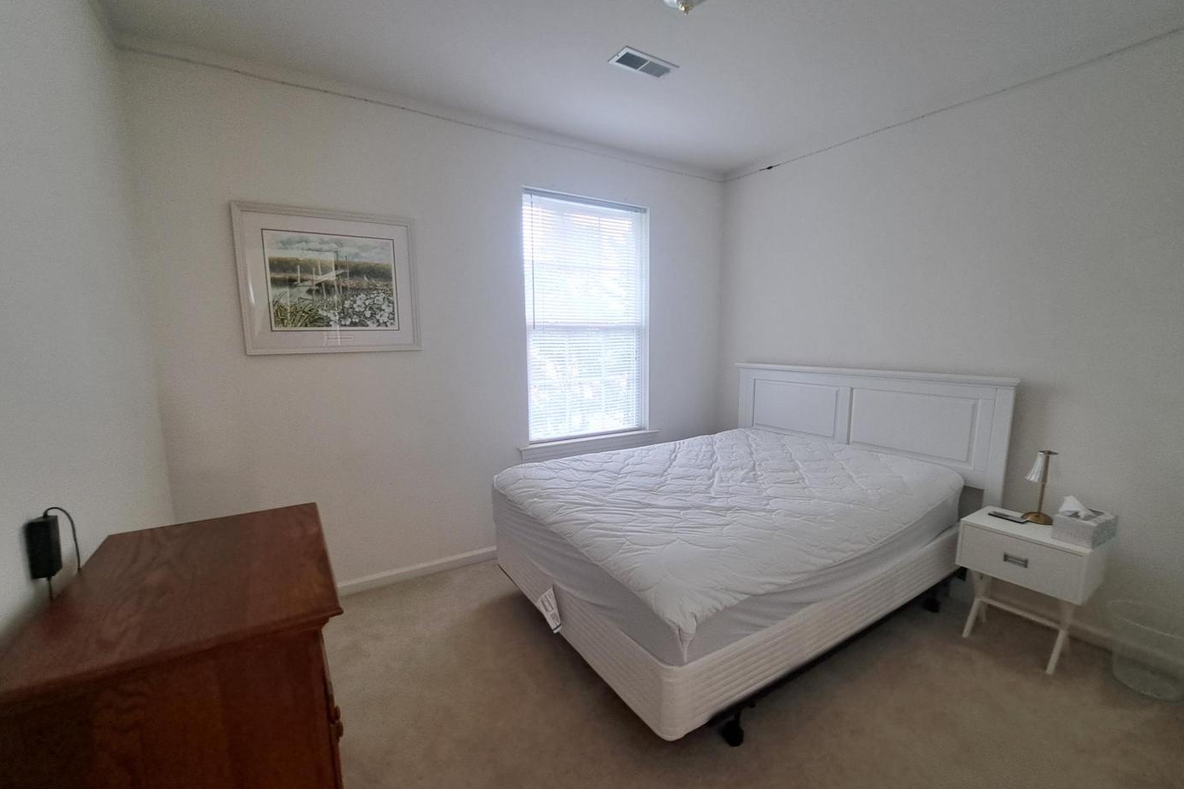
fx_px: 460
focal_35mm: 14
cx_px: 594
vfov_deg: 81.2
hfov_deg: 104.3
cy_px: 403
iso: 80
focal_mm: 1.74
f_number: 2.2
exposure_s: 1/50
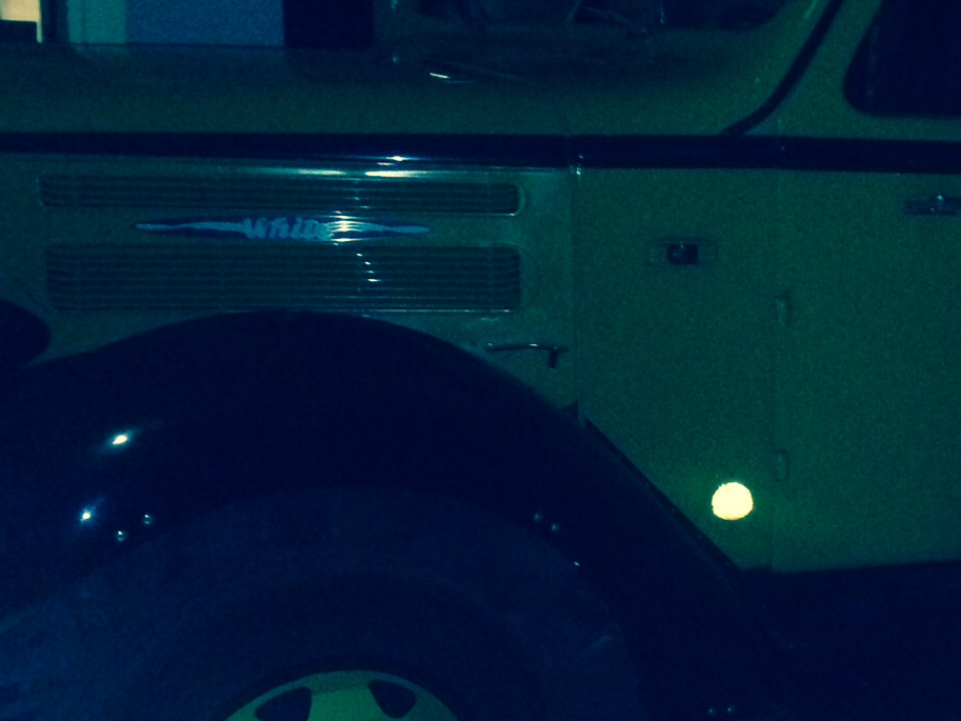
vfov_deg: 19.8
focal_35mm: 74
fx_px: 2055
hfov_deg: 24.6
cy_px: 479
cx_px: 1048
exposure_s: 1/16
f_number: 2.4
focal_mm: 4.12
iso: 500
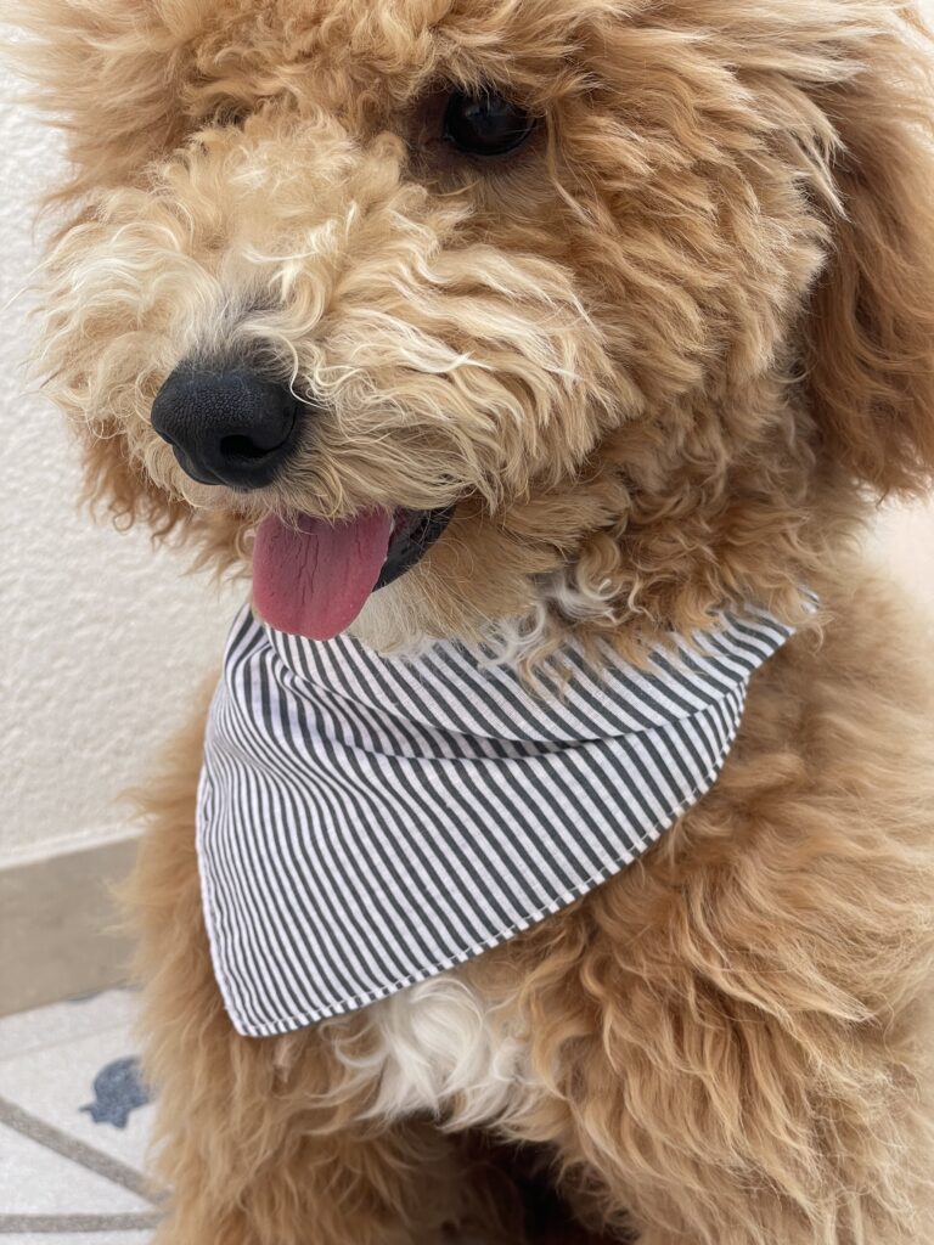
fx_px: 1871
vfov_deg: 36.8
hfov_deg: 28.0
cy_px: 622
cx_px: 467
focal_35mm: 52
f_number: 2
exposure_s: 1/196
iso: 25
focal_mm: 6
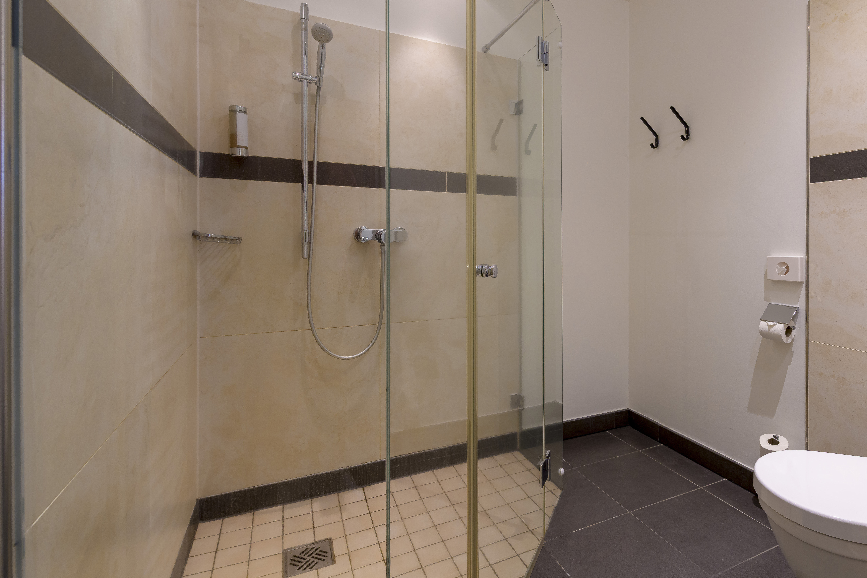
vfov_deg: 64.5
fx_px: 458
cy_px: 264
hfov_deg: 85.7
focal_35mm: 19
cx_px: 526
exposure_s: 1/50
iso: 400
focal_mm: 14
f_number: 8
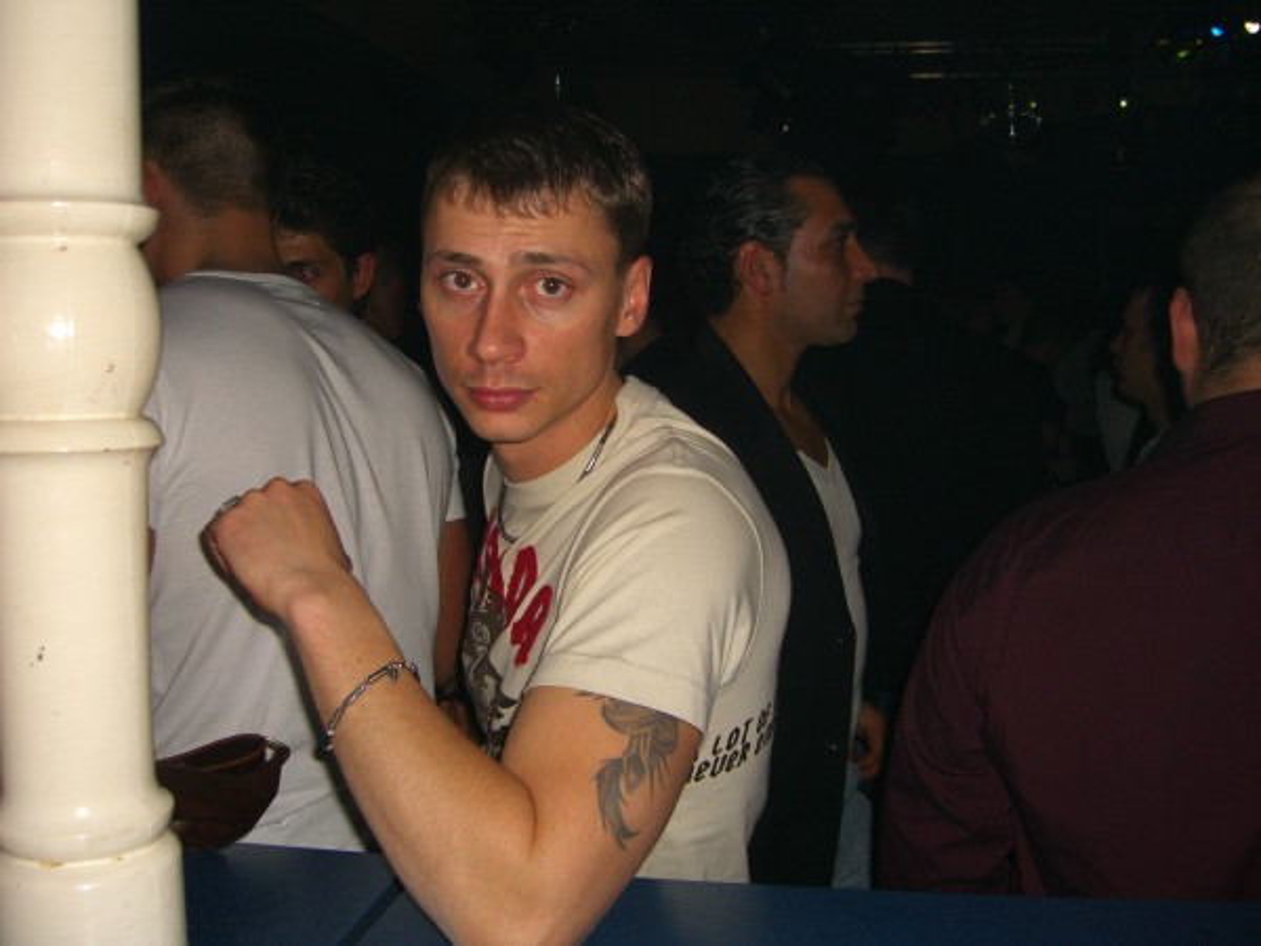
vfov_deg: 37.7
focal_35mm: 38
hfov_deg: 49.0
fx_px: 1384
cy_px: 473
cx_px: 630
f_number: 2.8
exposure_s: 1/60
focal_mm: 7.9
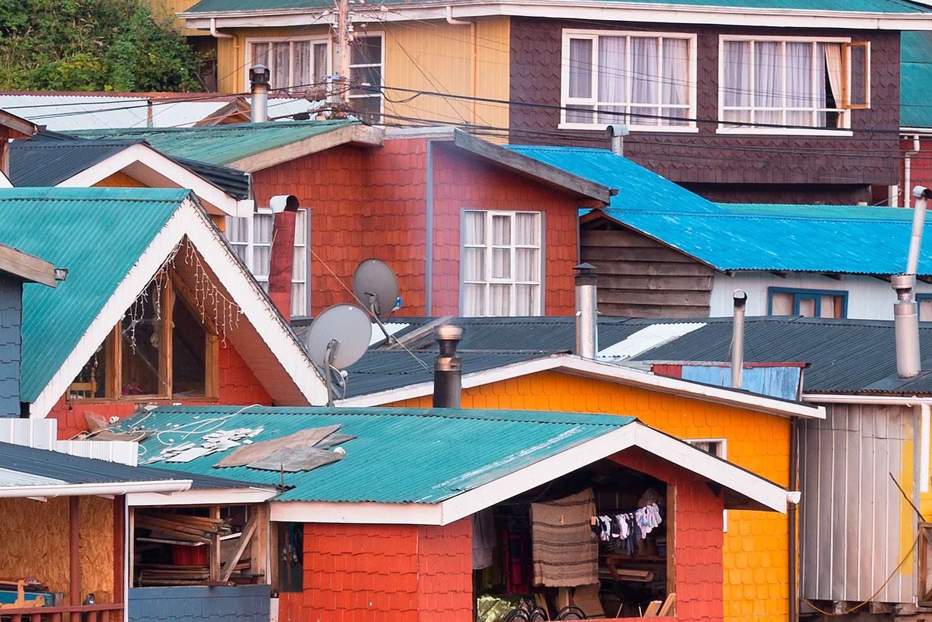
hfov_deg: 5.6
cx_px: 673
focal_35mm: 366
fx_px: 9477
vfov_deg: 3.7
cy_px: 781
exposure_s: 2.5
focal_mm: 78
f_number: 8
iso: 100
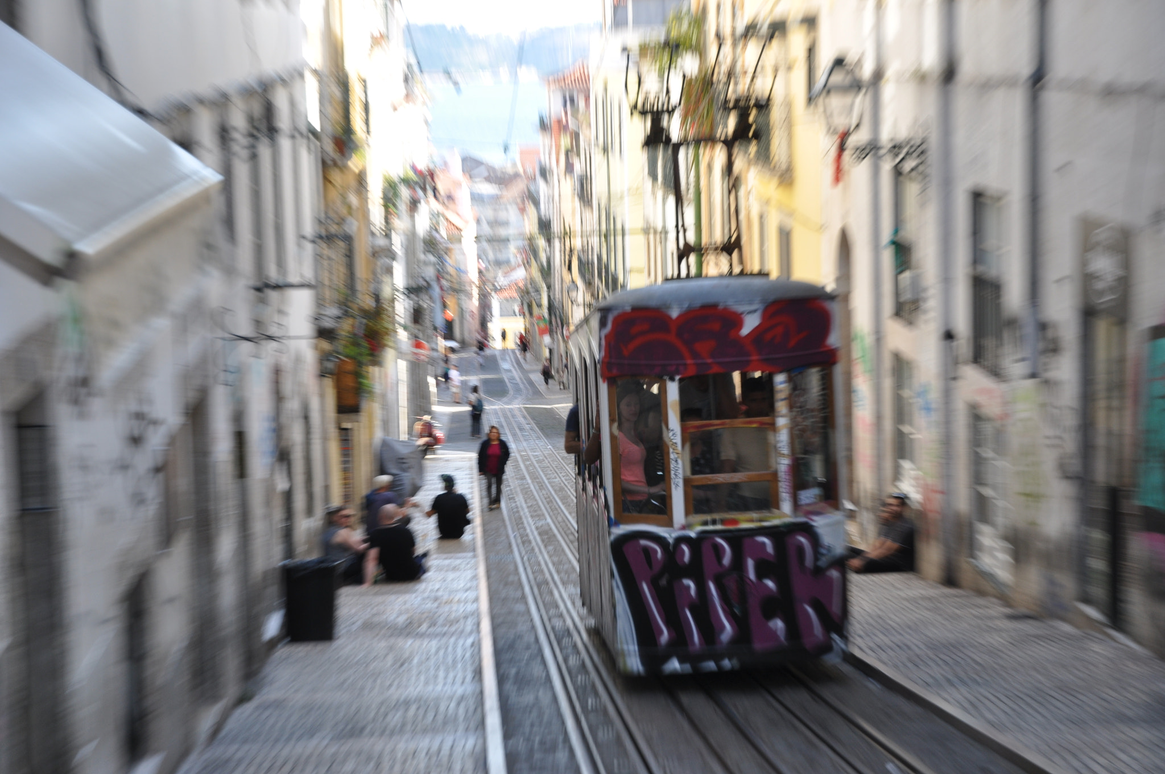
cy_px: 387
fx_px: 3006
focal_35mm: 93
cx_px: 582
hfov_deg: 21.9
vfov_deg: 14.7
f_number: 5.3
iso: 200
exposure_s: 1/100
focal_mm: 62
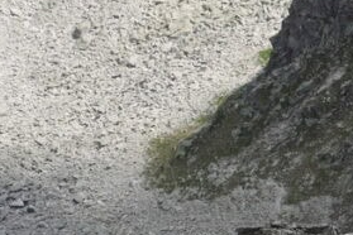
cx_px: 502
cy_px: 306
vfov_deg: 8.5
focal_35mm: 160
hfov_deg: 12.3
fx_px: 1567
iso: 100
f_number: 6.3
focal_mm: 29
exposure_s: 1/320
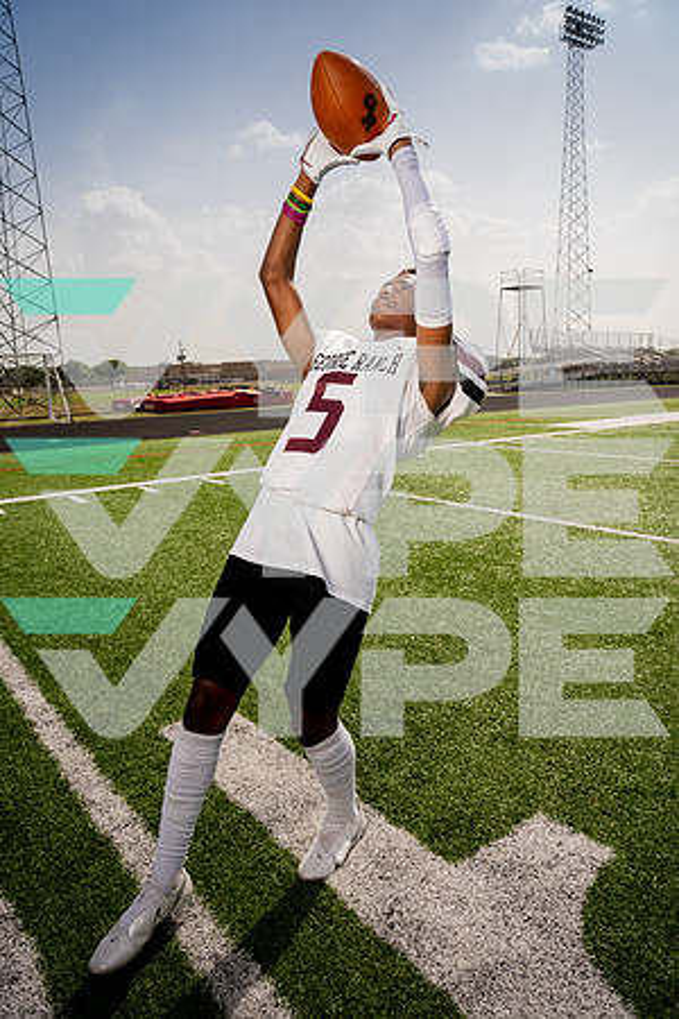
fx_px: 679
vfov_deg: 73.7
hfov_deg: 53.1
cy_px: 510
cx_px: 340
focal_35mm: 24
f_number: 8
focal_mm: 24
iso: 100
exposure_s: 1/250
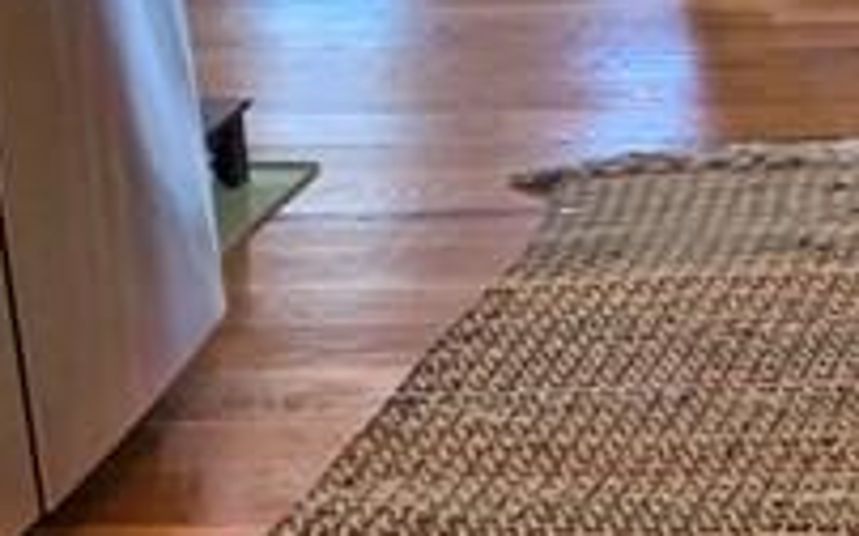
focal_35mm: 140
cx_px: 1582
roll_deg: +0.4
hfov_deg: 13.3
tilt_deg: -13.5
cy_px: -89
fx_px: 3276
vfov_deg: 9.2
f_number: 1.8
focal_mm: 4.25
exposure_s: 1/60
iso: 125
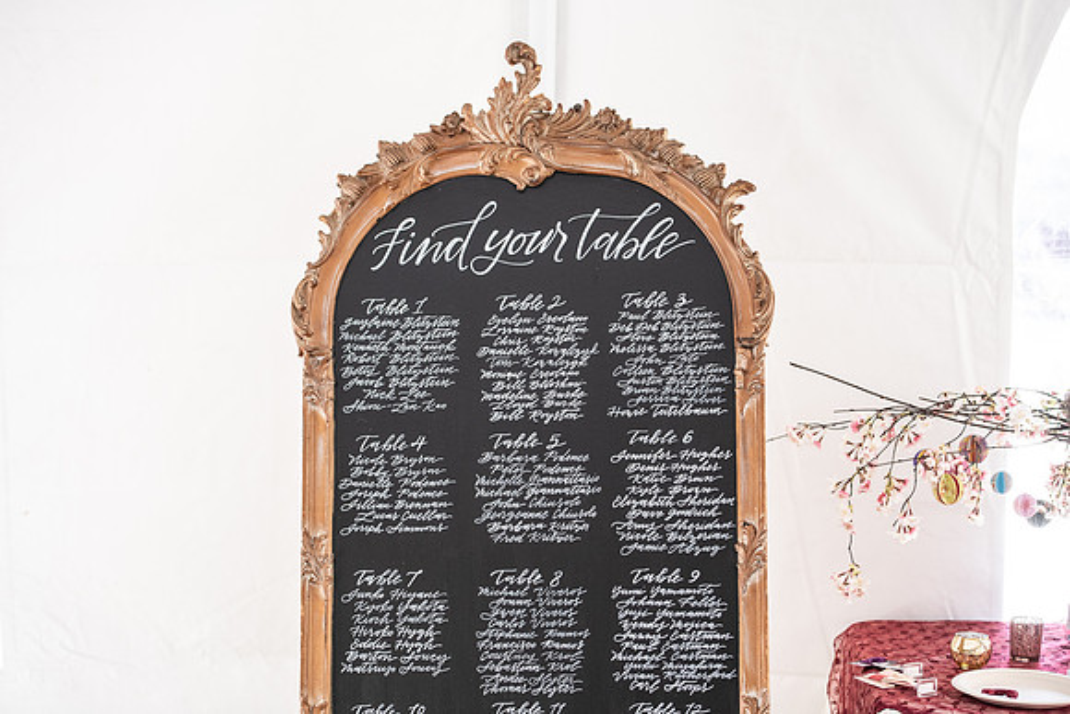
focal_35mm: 75
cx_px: 535
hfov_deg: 27.0
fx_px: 2230
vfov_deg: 18.2
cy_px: 357
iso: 1250
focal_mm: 75
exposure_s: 1/320
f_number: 3.5
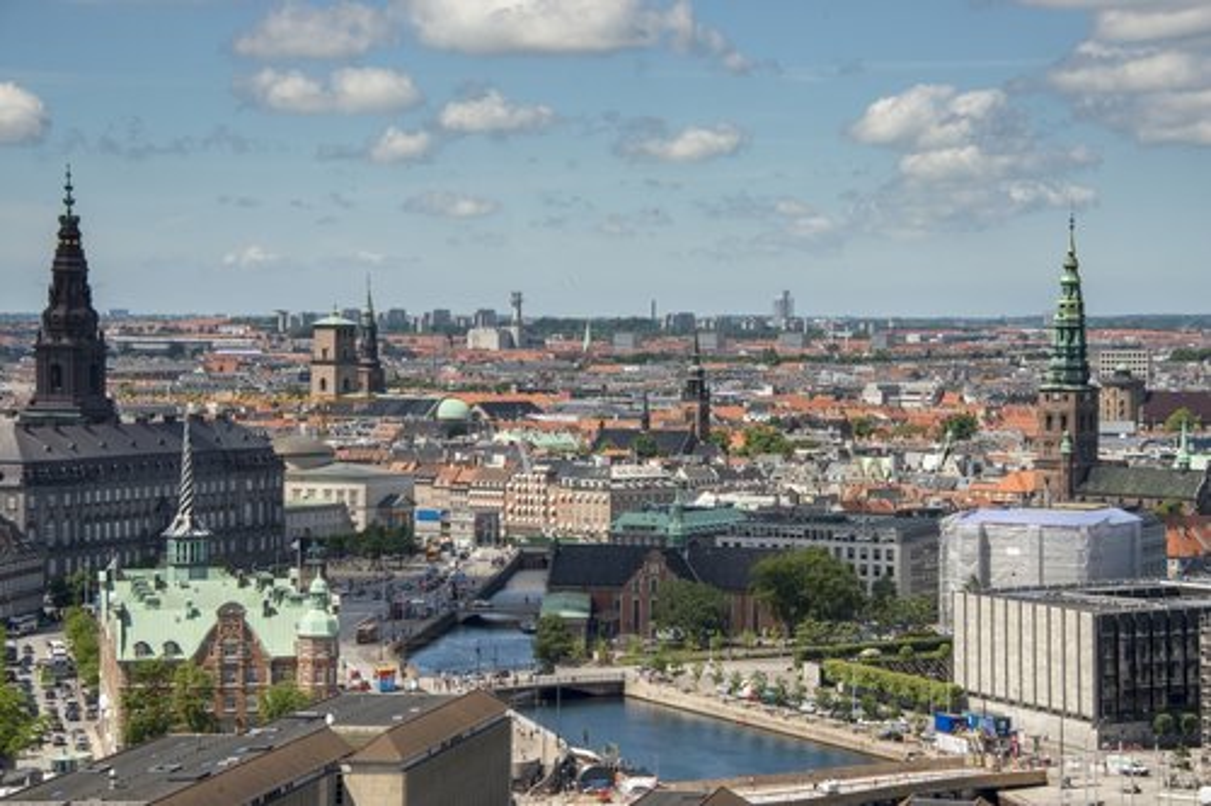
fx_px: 3766
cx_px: 606
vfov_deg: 12.2
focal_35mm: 112
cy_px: 403
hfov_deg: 18.3
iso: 250
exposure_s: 1/400
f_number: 11
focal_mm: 112
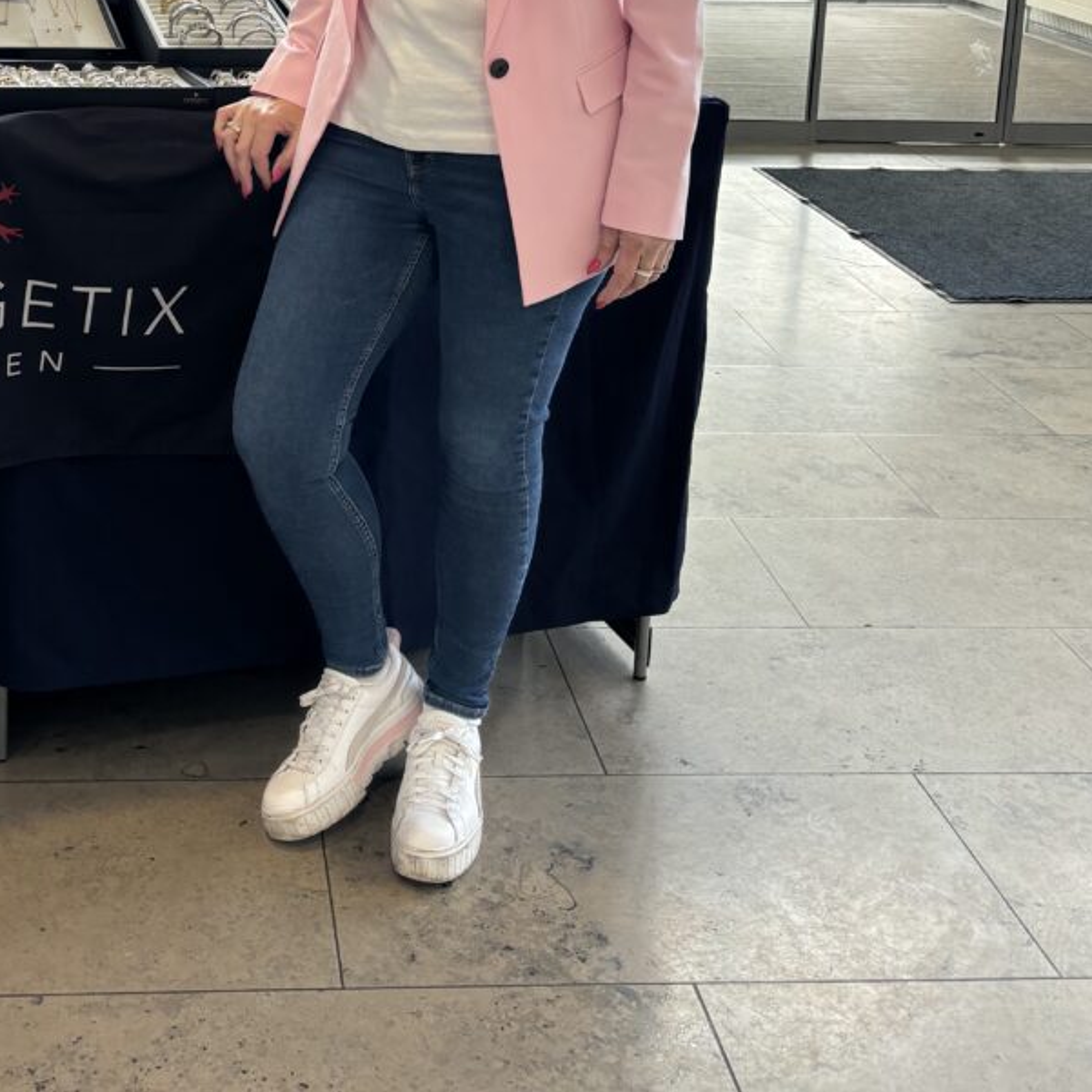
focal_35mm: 50
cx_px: 303
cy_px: 72
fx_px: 1785
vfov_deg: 32.1
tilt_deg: -9.8
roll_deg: -1.9
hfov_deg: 33.5
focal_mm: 5.96
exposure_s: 1/100
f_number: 1.6
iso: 40
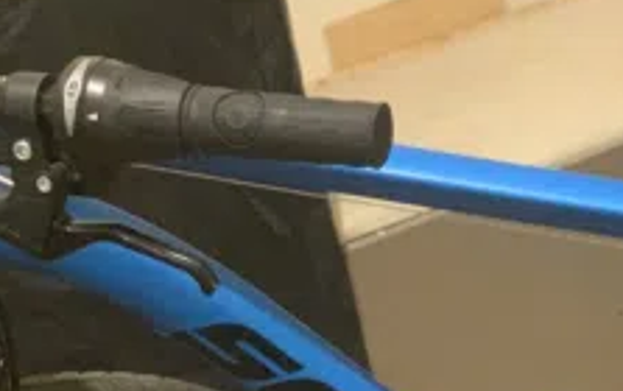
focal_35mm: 158
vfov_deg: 8.2
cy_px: 517
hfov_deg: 12.9
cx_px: 712
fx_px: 2686
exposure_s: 1/30
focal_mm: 6
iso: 1000
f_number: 2.4
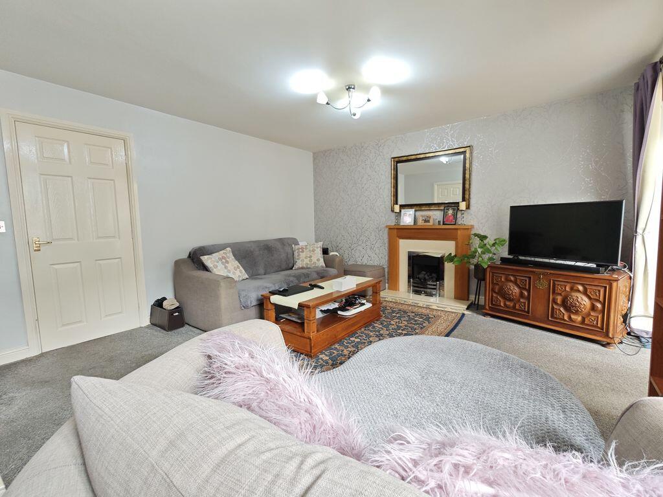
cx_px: 332
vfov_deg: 85.7
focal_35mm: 14
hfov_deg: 102.1
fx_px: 268
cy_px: 248
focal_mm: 2.03
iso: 160
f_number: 1.8
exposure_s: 1/33.3
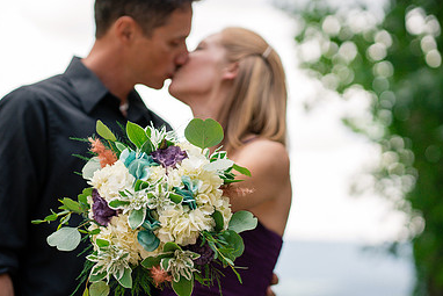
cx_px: 173
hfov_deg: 15.9
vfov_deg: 10.6
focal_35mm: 129
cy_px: 140
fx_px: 1588
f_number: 2.8
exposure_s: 1/2500
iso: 800
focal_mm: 85
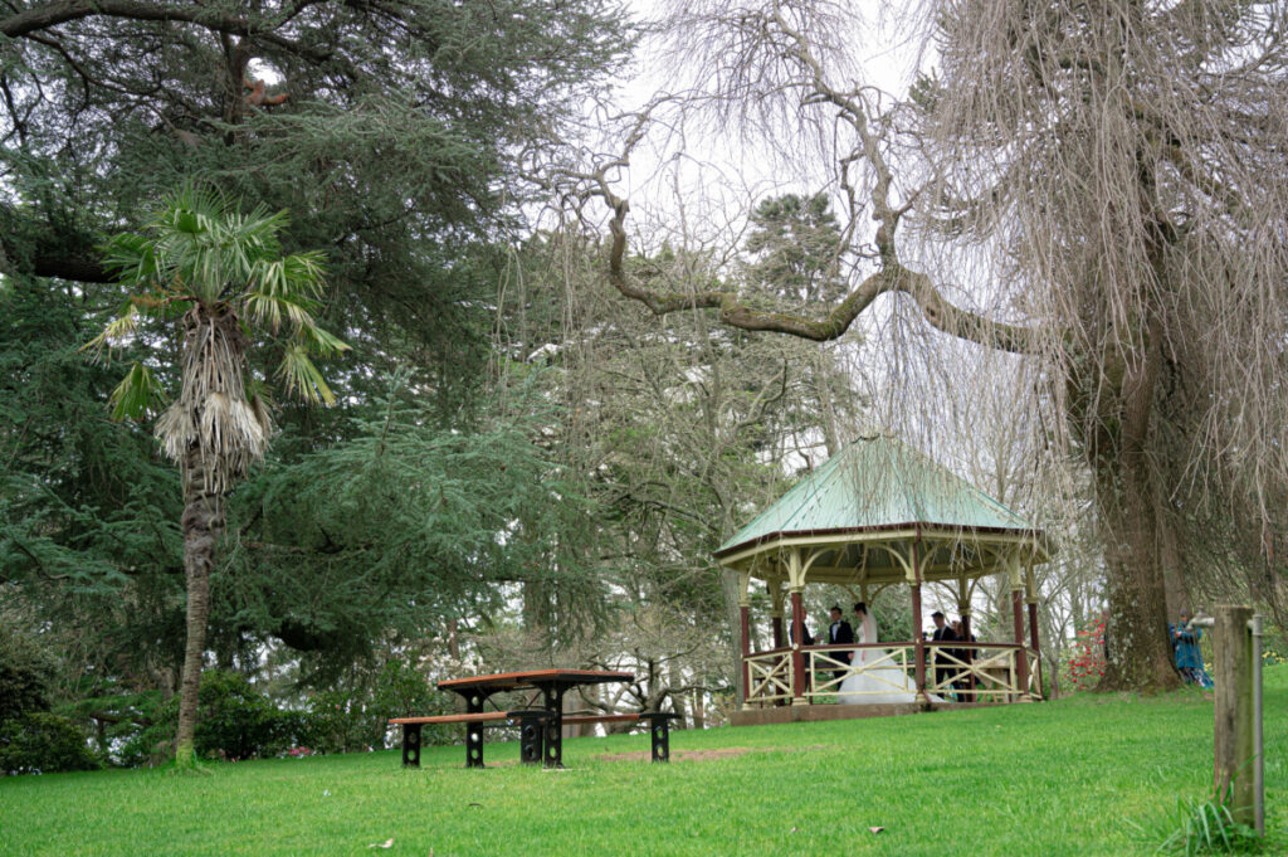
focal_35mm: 36
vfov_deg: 36.8
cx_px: 644
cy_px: 428
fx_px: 1287
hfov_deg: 53.2
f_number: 4
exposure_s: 1/640
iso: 400
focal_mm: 36
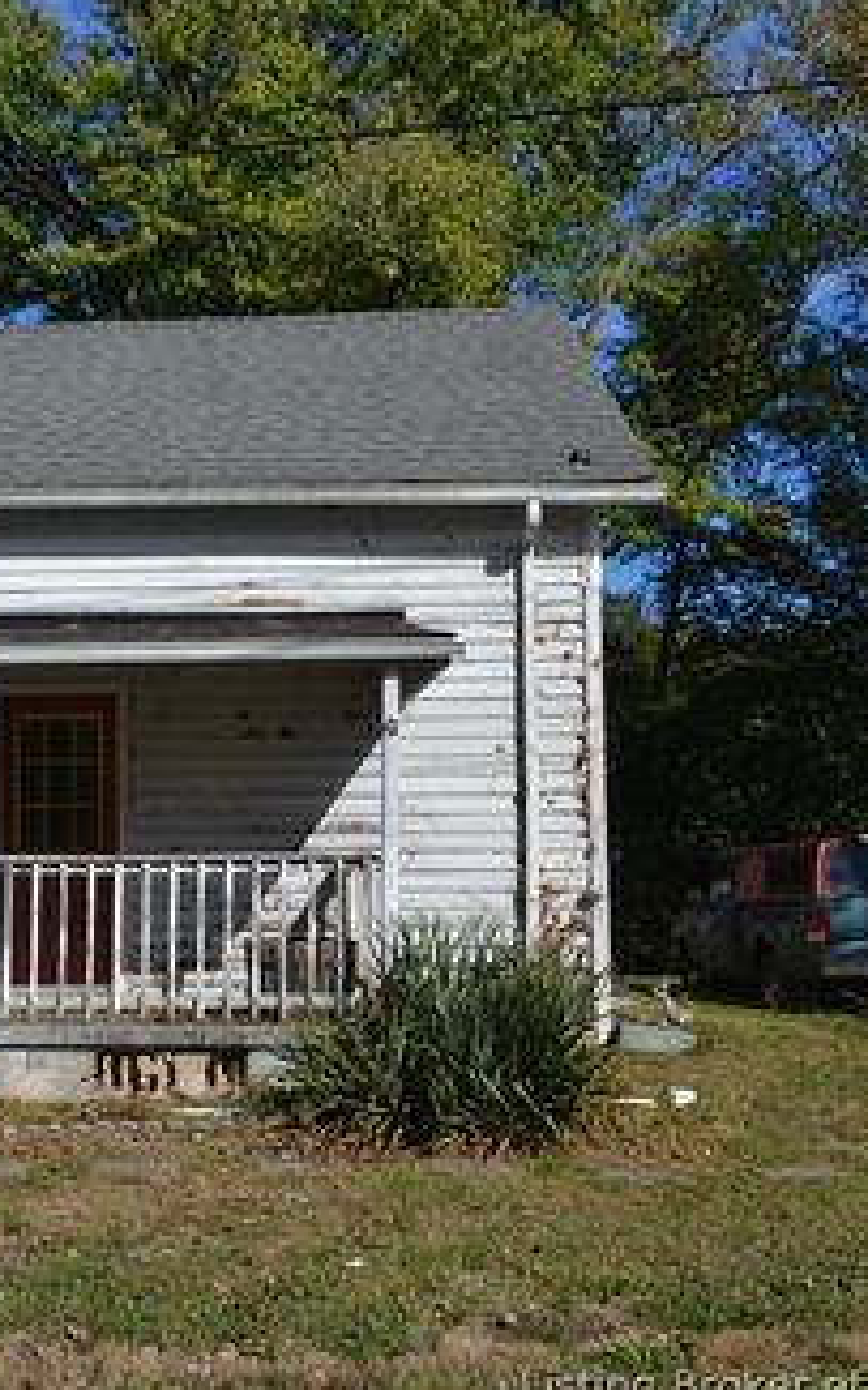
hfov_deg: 26.3
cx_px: 51
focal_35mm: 47
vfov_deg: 42.7
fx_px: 1780
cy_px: 704
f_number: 9
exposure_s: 1/320
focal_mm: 20
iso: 100
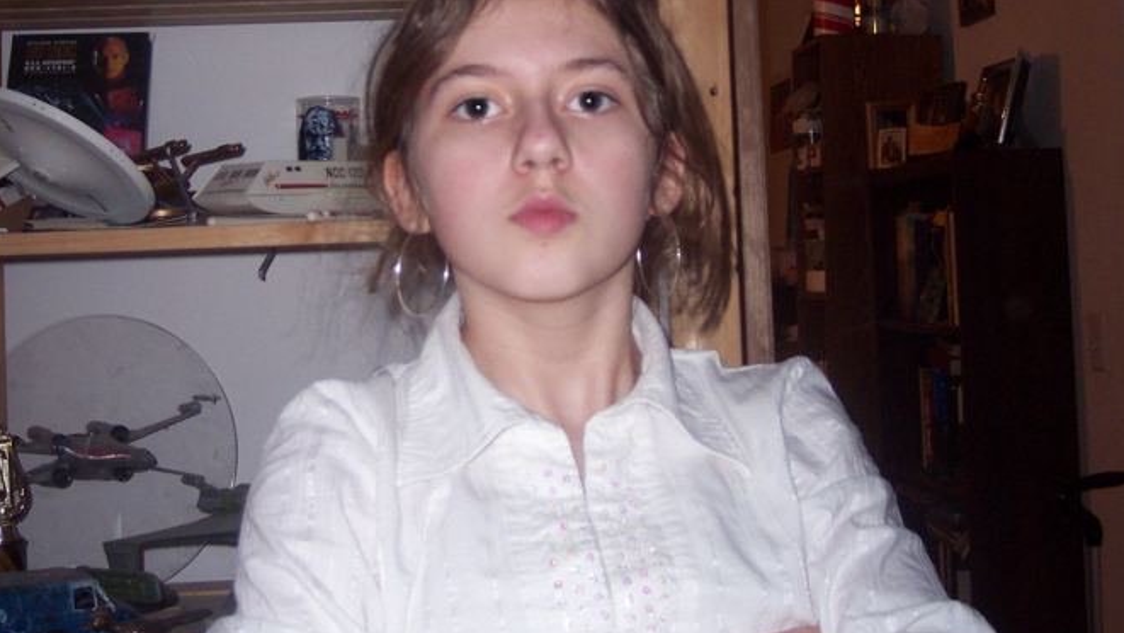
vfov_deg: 21.3
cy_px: 158
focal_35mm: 56
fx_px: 1669
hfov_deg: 37.2
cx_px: 565
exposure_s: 1/30
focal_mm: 8
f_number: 2.8
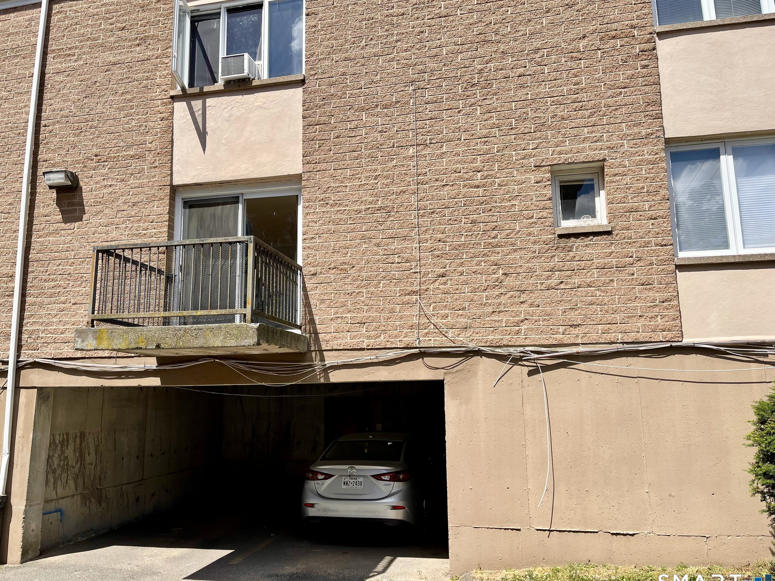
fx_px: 582
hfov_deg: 67.3
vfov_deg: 53.1
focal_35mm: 26
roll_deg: +0.7
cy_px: 293
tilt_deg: +9.1
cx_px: 375
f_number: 1.6
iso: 32
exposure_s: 1/2717
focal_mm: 5.1
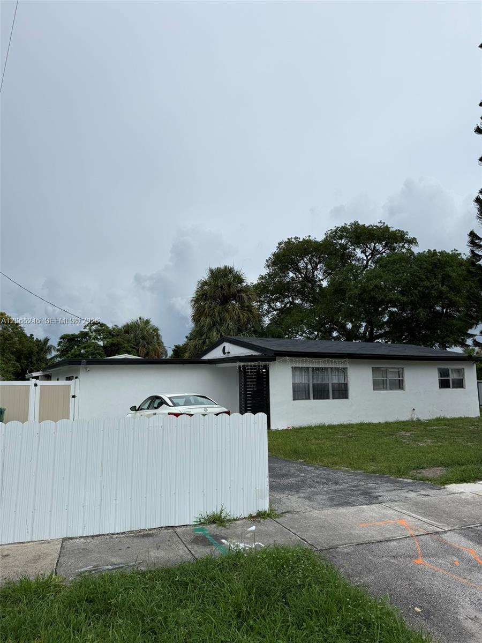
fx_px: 446
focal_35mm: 24
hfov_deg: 56.8
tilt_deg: +9.0
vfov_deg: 71.6
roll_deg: +0.9
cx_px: 241
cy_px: 322
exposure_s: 1/1174
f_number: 1.78
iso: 80
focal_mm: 6.76
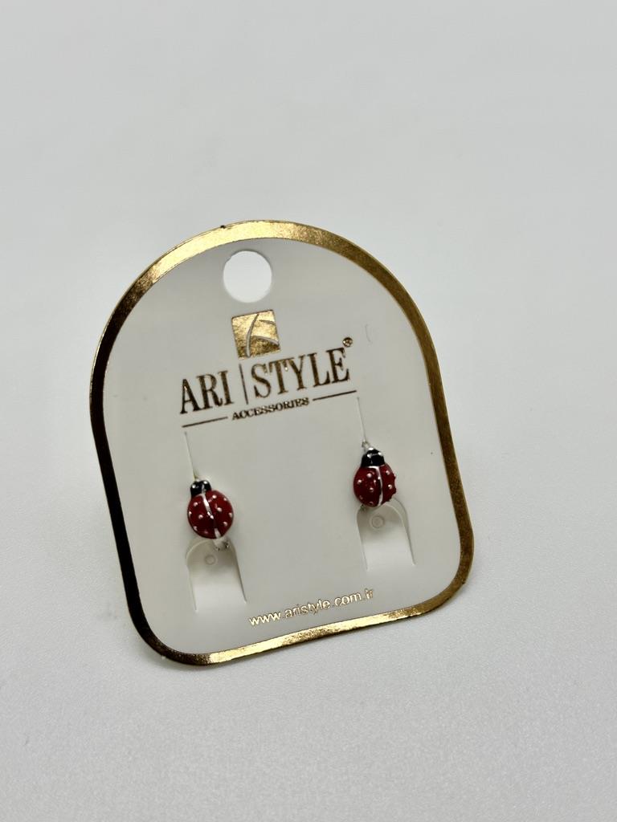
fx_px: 1141
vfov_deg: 39.7
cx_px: 308
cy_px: 411
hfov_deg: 30.3
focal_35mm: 48
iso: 50
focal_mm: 6.86
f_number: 1.78
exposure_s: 1/251
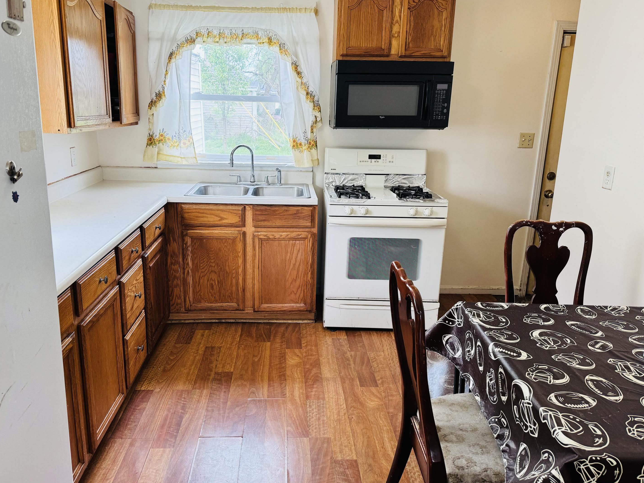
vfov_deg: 53.0
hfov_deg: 67.2
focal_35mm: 26
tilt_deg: -14.5
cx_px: 300
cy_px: 230
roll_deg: -0.5
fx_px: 484
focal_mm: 6.76
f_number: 1.78
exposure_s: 1/120
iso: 100
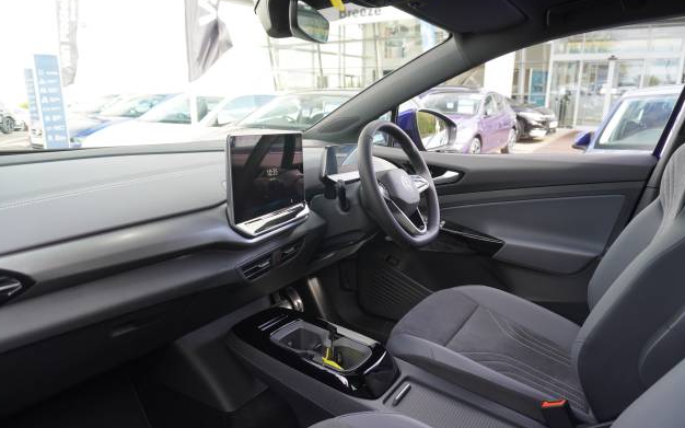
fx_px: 467
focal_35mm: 25
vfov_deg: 49.2
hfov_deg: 72.6
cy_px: 205
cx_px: 340
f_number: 4
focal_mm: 16
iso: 160
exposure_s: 1/60
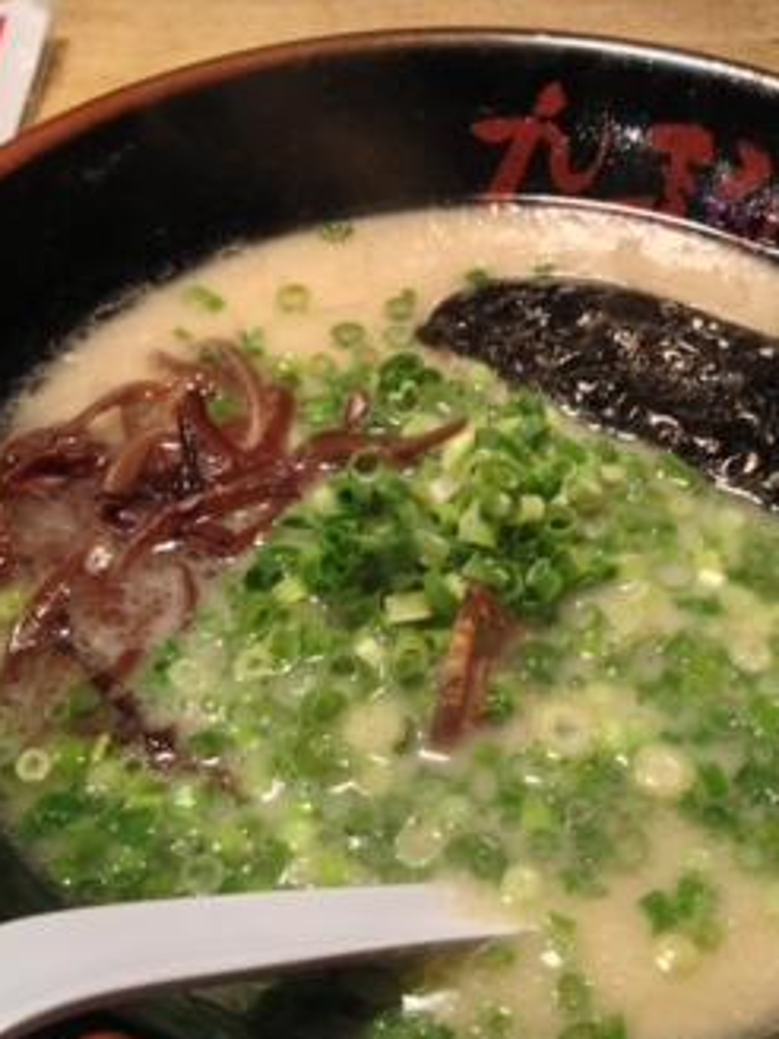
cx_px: 504
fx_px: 1440
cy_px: 558
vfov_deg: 39.6
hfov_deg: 30.1
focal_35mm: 48
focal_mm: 4.28
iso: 80
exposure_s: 1/20
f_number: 2.4
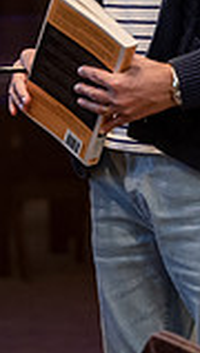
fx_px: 3078
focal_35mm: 328
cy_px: -34
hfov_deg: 3.7
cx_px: -269
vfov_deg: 6.5
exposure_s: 1/200
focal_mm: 86
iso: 1000
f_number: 3.2
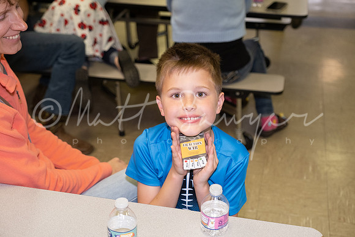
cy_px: 118
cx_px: 178
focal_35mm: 53
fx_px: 523
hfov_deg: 37.5
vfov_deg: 25.5
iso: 1600
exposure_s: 1/200
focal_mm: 35.3
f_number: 2.8
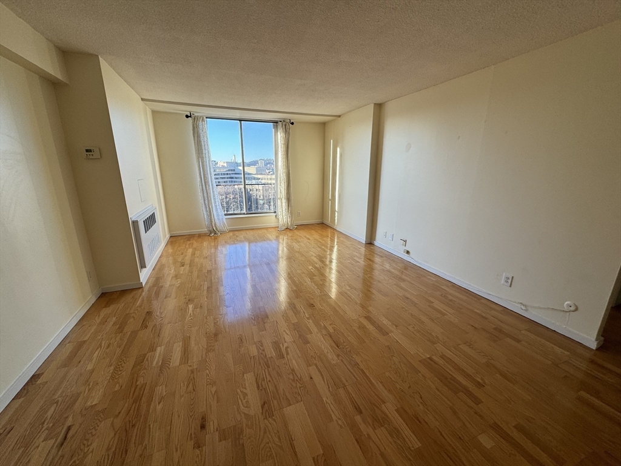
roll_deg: +0.0
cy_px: 233
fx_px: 251
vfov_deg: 85.7
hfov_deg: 102.1
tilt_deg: -15.2
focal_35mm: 14
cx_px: 310
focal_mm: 2.22
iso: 50
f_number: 2.2
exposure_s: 1/120
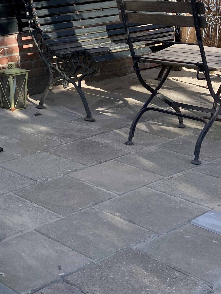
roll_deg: +3.0
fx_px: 579
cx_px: -47
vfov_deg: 27.7
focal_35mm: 68
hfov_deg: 20.2
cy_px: 41
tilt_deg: -5.9
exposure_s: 1/1043
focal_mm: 3.99
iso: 20
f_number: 1.8
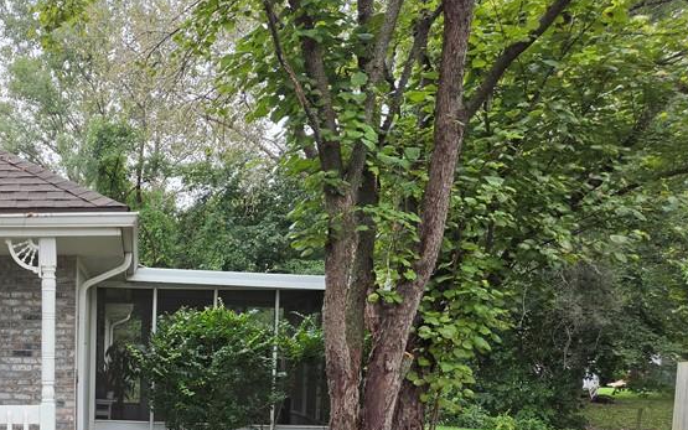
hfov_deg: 40.9
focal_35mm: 45
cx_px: 67
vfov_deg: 26.7
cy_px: 449
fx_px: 844
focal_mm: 5.4
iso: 80
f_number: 1.8
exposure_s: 1/957
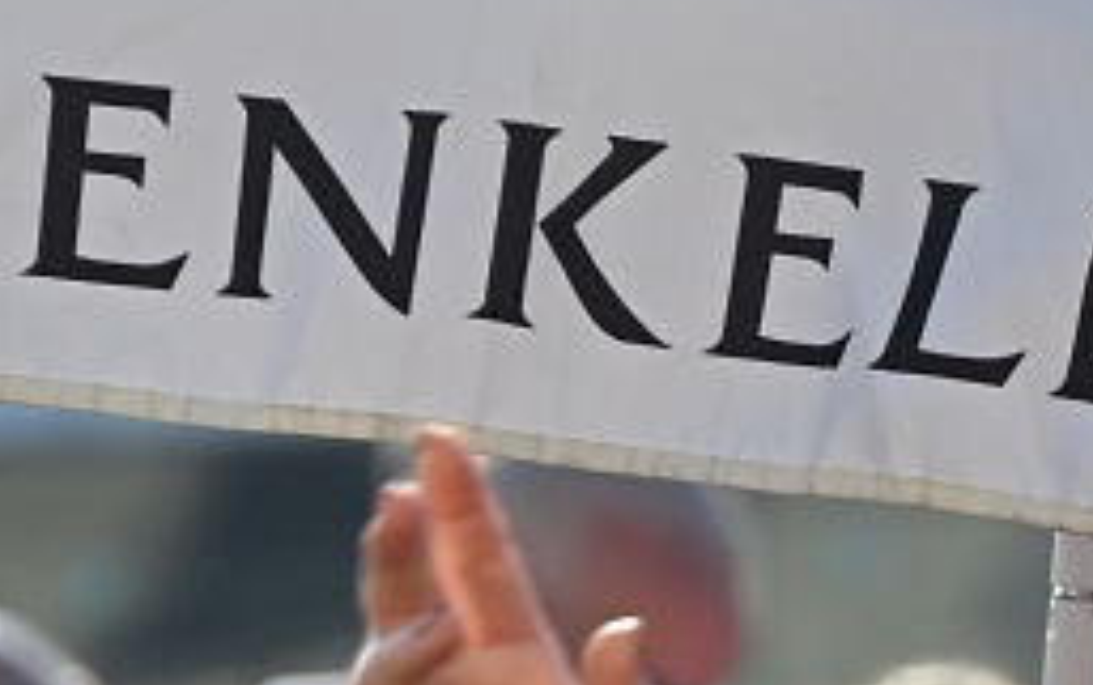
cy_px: 1183
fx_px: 35441
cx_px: 2160
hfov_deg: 1.8
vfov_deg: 1.1
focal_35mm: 1189
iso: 100
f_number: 6.3
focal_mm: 200
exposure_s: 1/250
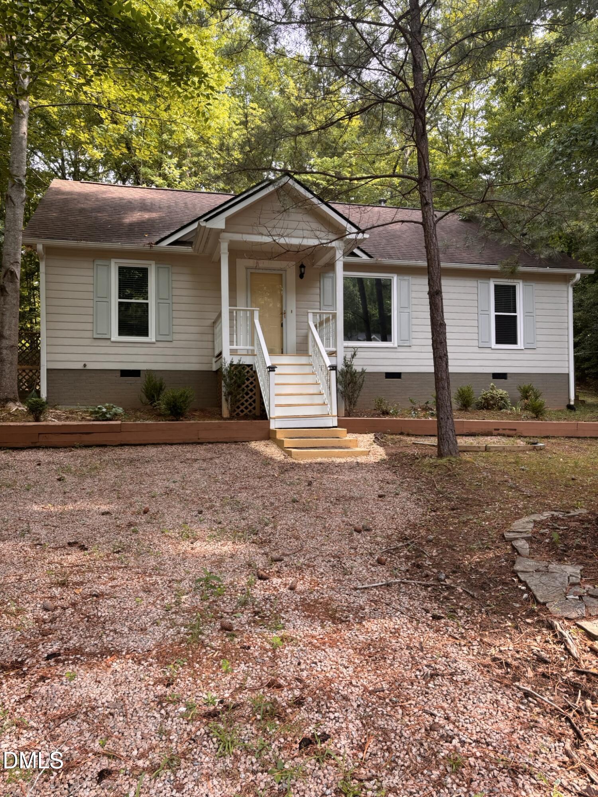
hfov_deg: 53.1
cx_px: 299
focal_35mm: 26
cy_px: 398
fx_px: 599
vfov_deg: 67.3
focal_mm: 5.96
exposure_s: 1/168
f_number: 1.6
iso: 40
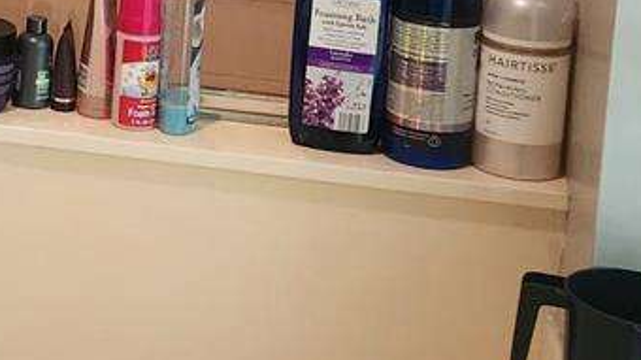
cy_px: -232
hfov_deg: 16.5
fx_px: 2005
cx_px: -328
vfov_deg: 9.9
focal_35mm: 118
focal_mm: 5.4
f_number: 1.8
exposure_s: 1/120
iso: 200
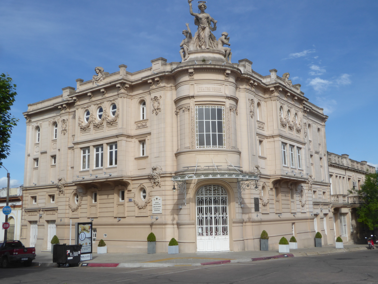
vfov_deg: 38.7
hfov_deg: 50.1
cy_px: 142
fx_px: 404
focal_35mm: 37
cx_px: 189
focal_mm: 6.7
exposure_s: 1/250
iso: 80
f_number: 7.1
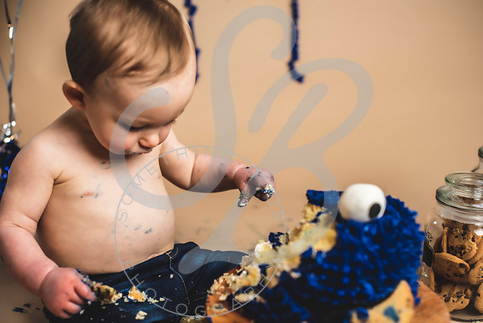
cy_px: 162
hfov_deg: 39.6
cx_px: 242
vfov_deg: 27.0
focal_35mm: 50
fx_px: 671
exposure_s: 1/125
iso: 200
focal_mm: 50
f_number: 2.8
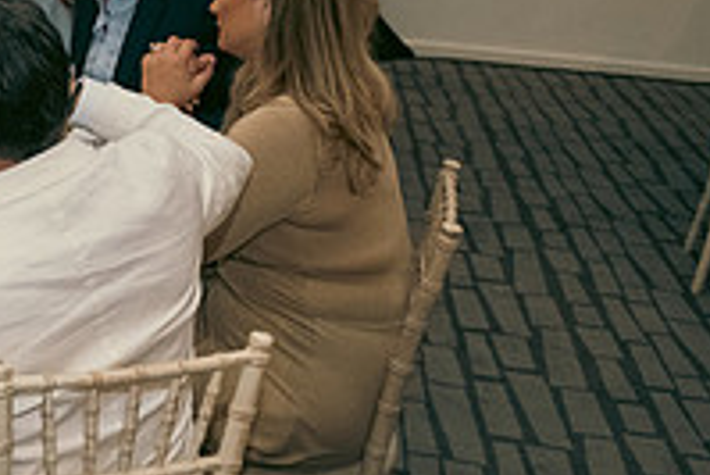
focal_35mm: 70
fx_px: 1382
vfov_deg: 19.3
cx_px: -186
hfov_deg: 25.3
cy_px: 95
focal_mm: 24
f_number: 3.5
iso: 1600
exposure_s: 1/160
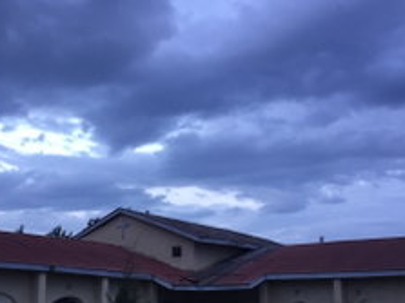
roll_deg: -1.3
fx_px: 608
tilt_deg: +9.9
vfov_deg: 27.8
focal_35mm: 52
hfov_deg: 36.5
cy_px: 200
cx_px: 136
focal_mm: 4.15
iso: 32
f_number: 2.2
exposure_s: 1/30
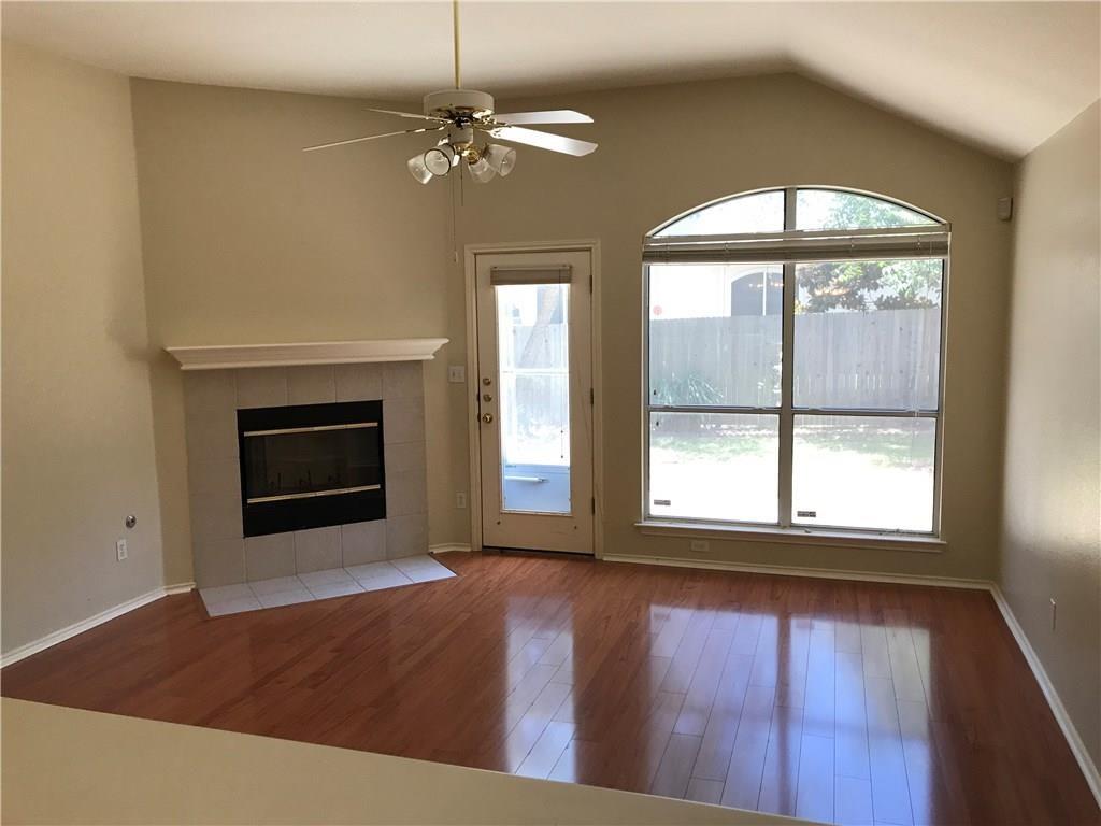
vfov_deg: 49.7
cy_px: 413
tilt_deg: -7.3
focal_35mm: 28
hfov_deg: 63.4
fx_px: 891
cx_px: 550
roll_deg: +1.5
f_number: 1.8
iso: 25
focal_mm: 3.99
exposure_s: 1/40
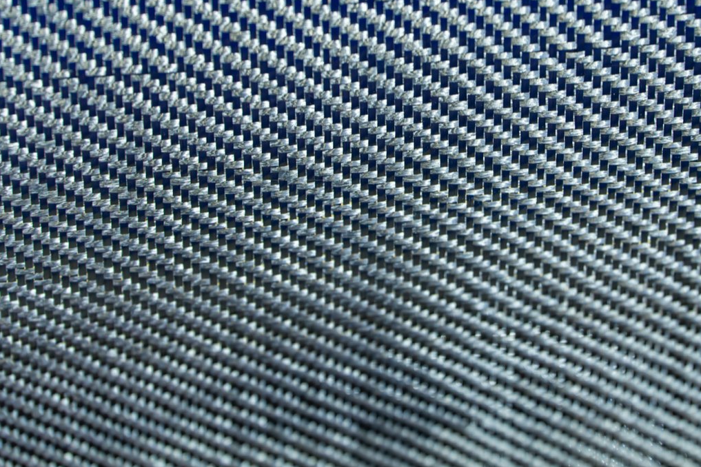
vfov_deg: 5.1
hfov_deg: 7.7
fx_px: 5238
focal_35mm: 269
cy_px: 110
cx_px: 451
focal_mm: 171
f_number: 5.6
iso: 4000
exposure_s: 1/125
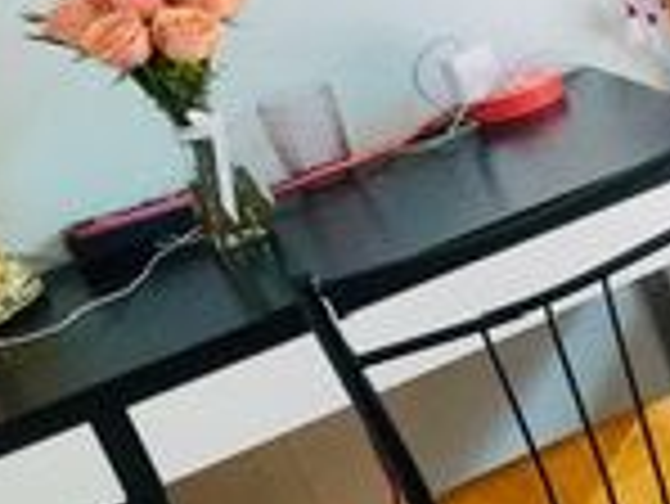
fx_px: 2324
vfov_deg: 12.4
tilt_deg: -23.6
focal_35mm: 120
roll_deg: +12.3
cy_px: 306
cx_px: 1353
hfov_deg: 13.8
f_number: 1.8
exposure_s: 1/199
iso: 20
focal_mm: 3.99
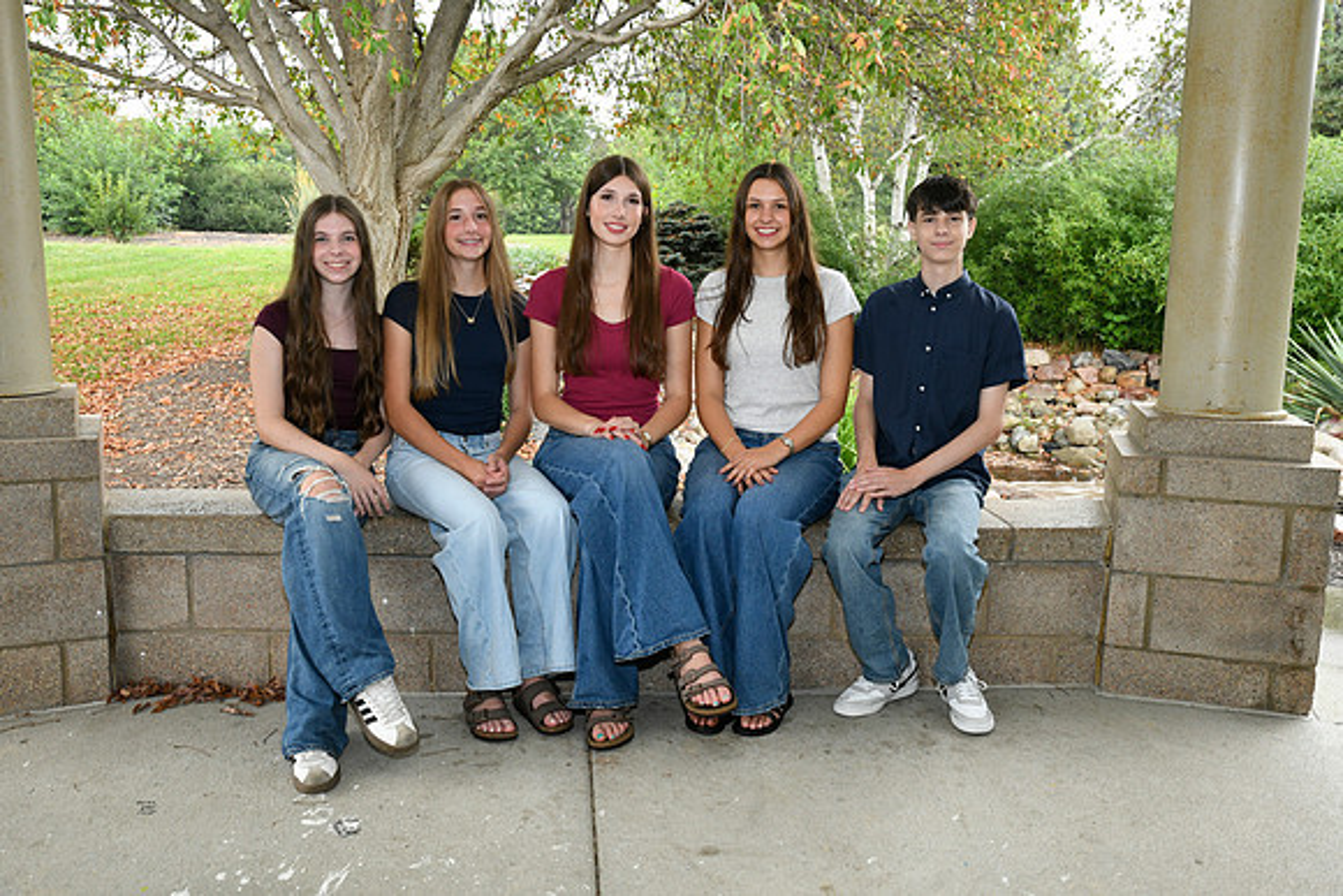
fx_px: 1157
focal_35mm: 31
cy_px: 448
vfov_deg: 42.3
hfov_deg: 60.3
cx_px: 672
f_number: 8
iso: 1600
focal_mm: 31
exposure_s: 1/60
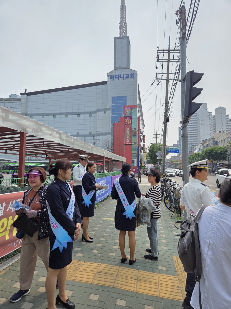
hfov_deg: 58.9
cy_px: 154
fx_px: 205
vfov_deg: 73.9
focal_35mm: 23
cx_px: 116
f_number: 1.8
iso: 80
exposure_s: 1/10000
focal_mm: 5.4
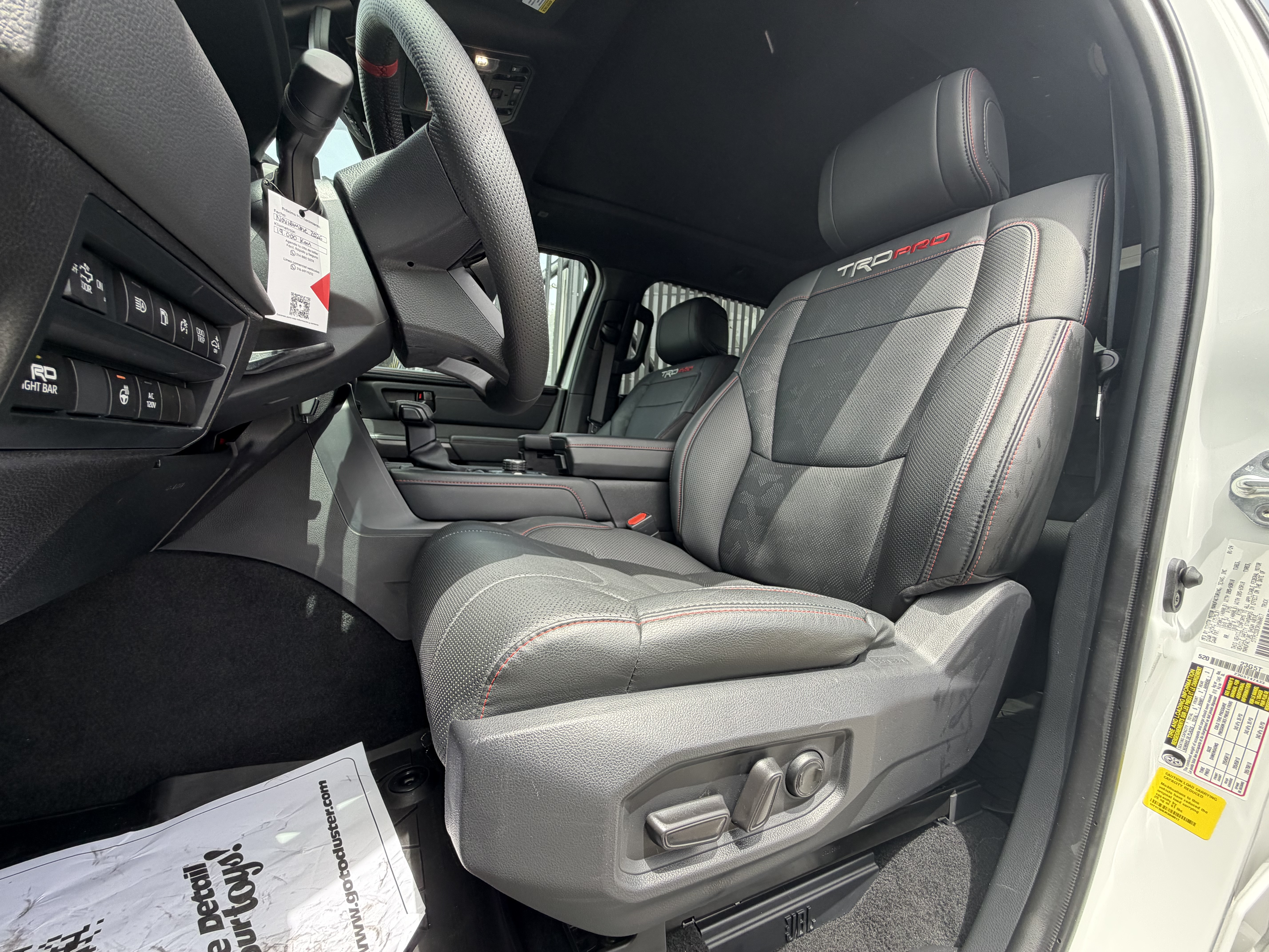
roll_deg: -3.3
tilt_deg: -1.3
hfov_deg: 102.1
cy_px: 476
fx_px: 513
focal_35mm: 14
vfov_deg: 85.7
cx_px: 634
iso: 50
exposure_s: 1/220
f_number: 2.2
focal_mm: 2.22
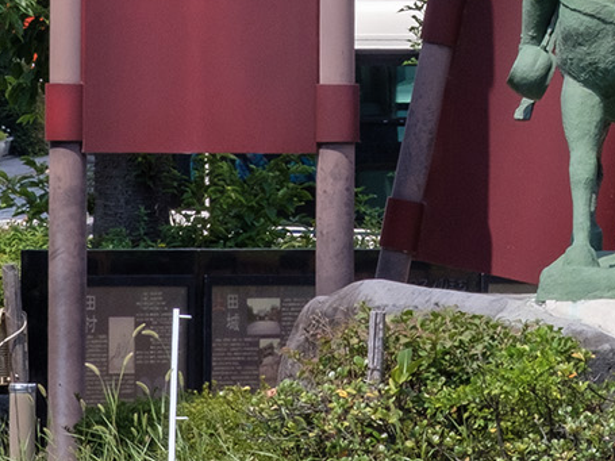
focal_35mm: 479
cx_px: 342
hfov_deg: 4.1
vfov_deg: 3.1
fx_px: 8508
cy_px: -258
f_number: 5.6
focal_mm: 78.7
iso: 500
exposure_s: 1/110
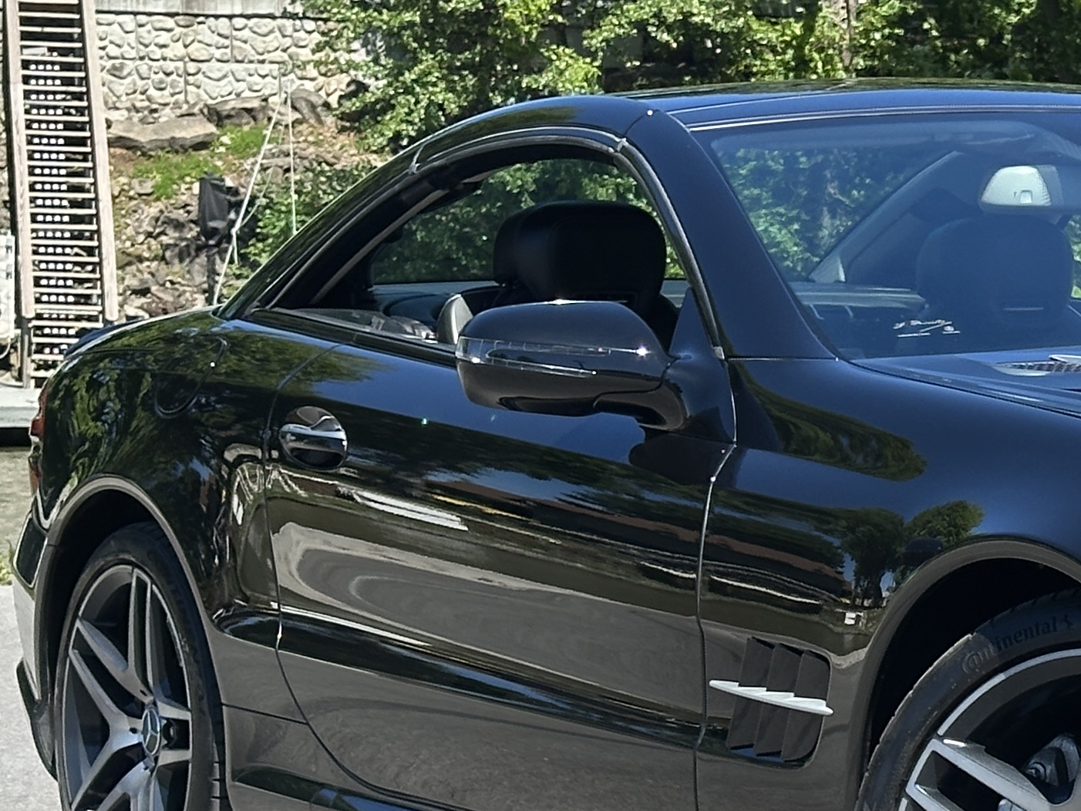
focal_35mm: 138
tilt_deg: -2.3
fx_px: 4310
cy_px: 471
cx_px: 1332
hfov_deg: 13.8
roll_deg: -1.2
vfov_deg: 10.7
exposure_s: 1/1783
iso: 64
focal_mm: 6.86
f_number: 1.78
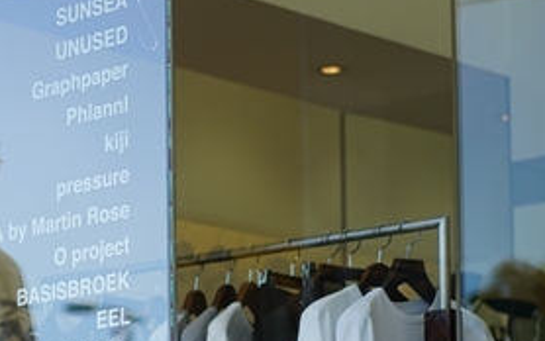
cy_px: 483
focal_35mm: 161
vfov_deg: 8.0
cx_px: -65
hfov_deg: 12.7
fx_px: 2392
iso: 100
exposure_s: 1/400
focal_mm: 55
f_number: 2
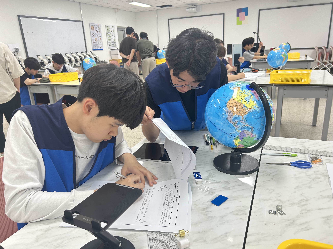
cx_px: 166
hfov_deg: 67.3
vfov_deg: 53.1
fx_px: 250
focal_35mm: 26
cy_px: 124
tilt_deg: -18.5
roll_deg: +4.0
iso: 64
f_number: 1.5
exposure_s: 1/120
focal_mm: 5.7
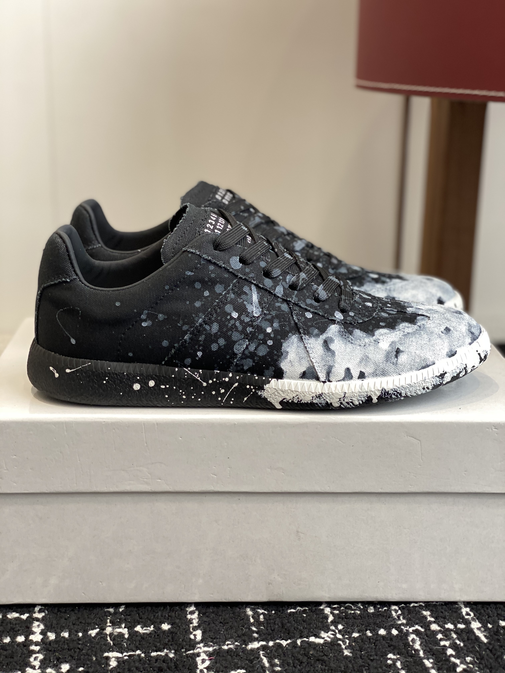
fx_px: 1011
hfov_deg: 28.0
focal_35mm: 52
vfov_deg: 36.8
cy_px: 336
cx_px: 252
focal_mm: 6
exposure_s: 1/122
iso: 80
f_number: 2
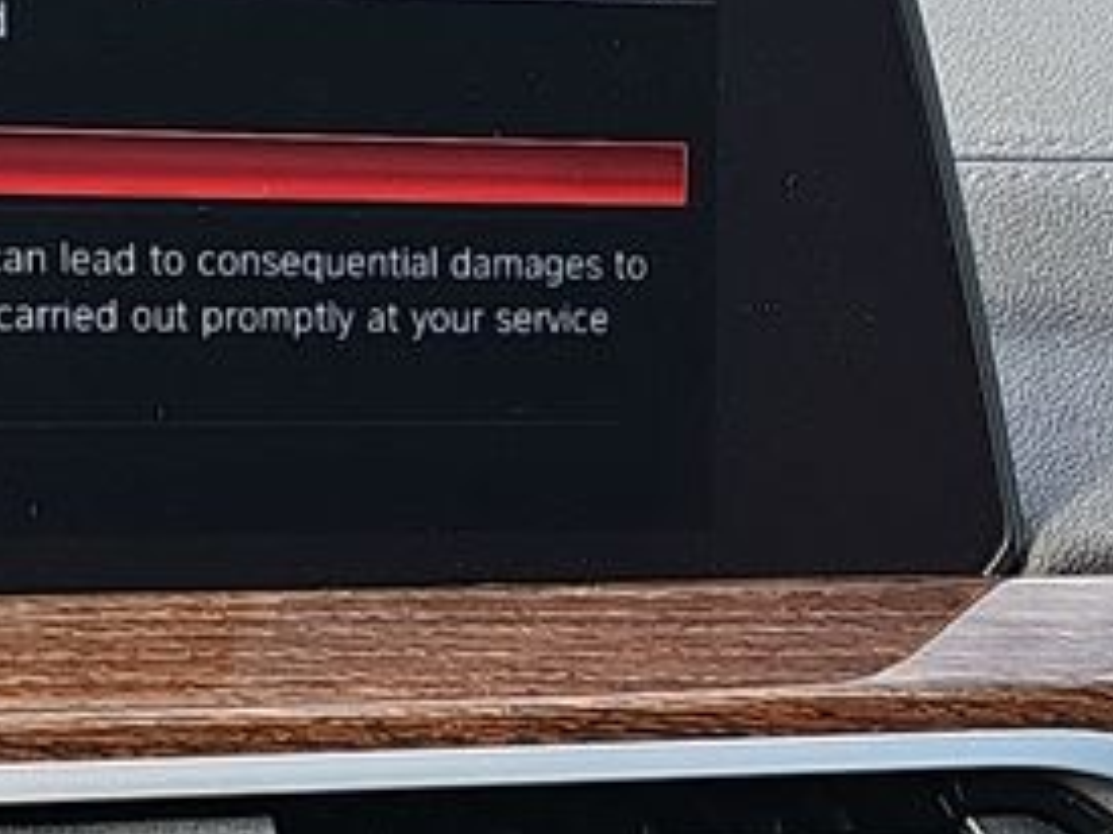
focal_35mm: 134
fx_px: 4307
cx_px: 684
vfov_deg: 11.0
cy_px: 785
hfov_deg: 14.7
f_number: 1.7
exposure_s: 1/119
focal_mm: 6.3
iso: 65
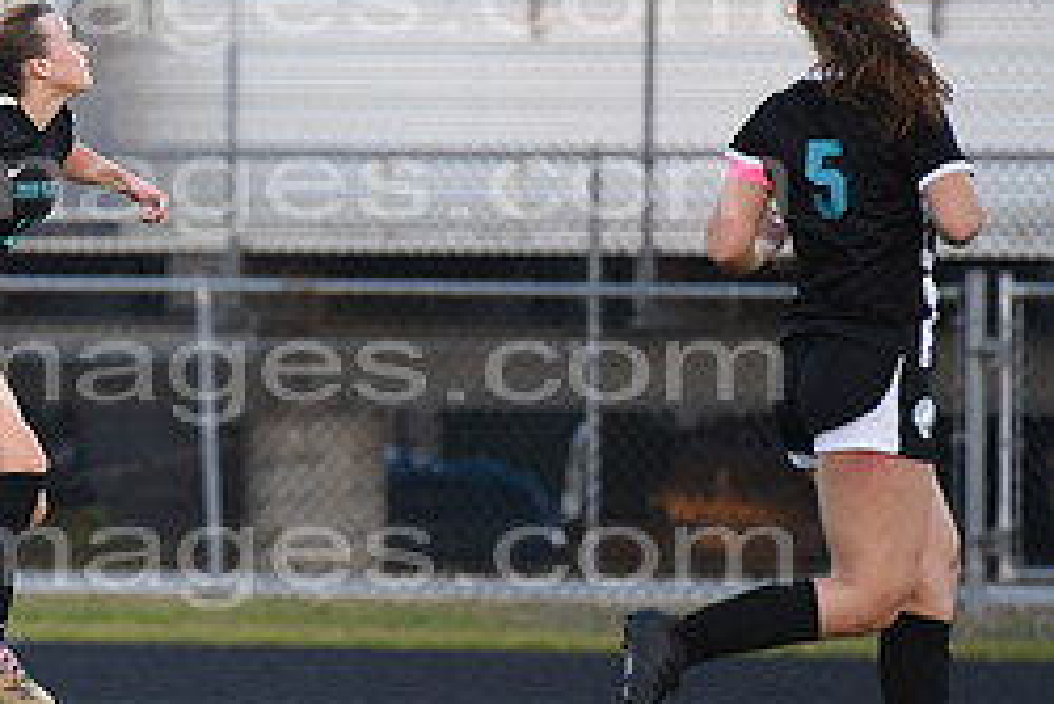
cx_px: -160
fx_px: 20359
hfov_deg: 3.0
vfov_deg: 2.0
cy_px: 280
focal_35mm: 695
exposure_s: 1/800
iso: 1400
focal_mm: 300
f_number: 4
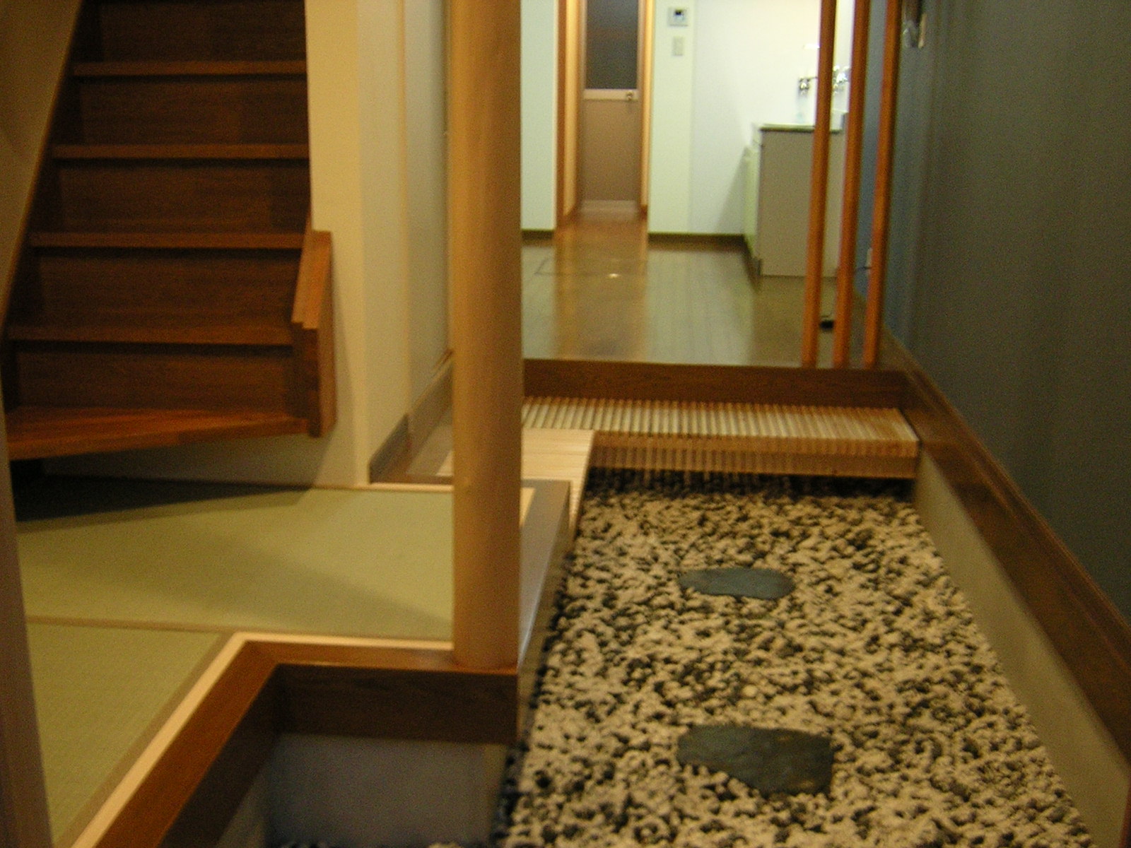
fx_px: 1176
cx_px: 566
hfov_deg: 51.4
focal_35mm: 36
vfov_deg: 39.7
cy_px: 424
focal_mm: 4.7
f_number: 2.6
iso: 400
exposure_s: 1/14.4
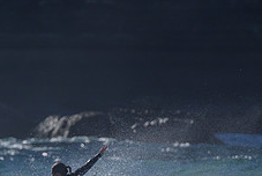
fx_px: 14866
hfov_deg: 1.0
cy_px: 200
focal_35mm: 2040
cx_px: 35
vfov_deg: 0.7
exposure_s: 1/2000
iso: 560
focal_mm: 800
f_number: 11
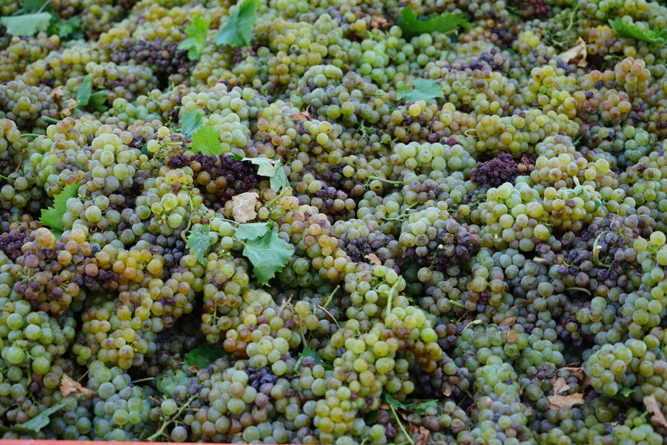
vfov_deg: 19.5
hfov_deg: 28.8
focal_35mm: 70
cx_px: 334
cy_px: 222
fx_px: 1297
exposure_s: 1/80
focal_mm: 70
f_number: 5.6
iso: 100
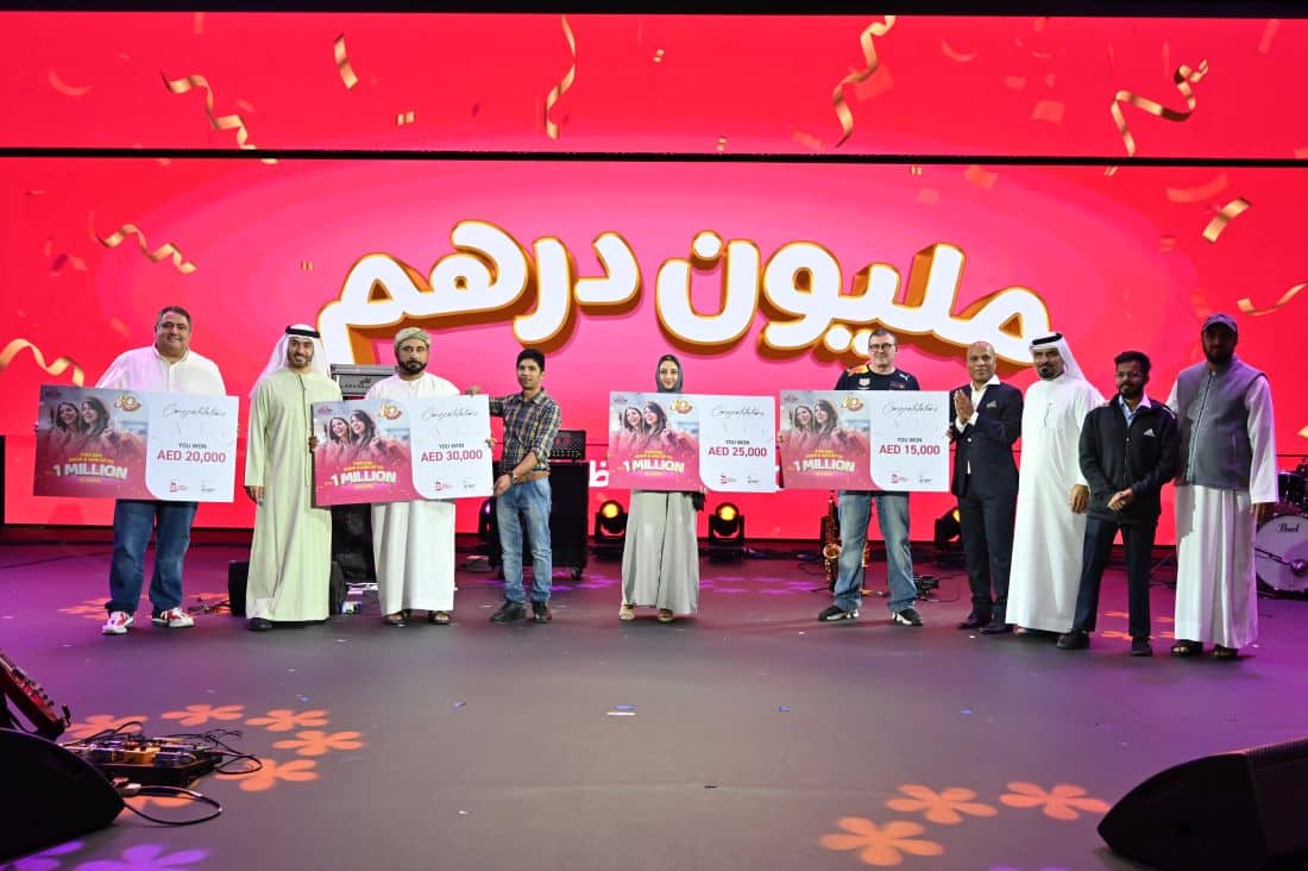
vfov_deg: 39.9
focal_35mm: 33
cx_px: 654
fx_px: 1198
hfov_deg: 57.3
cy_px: 436
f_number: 4
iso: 1250
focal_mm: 33
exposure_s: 1/400
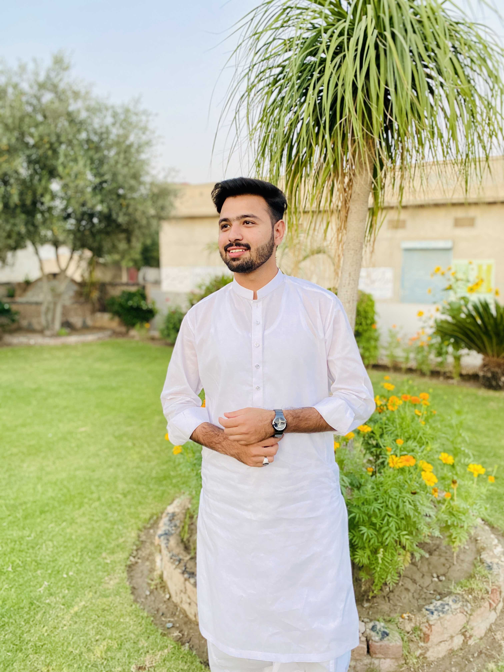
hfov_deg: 53.1
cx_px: 252
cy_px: 336
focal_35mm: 26
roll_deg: -0.4
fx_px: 505
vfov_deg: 67.3
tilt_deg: -6.8
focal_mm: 4.25
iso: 200
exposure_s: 1/60
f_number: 1.8
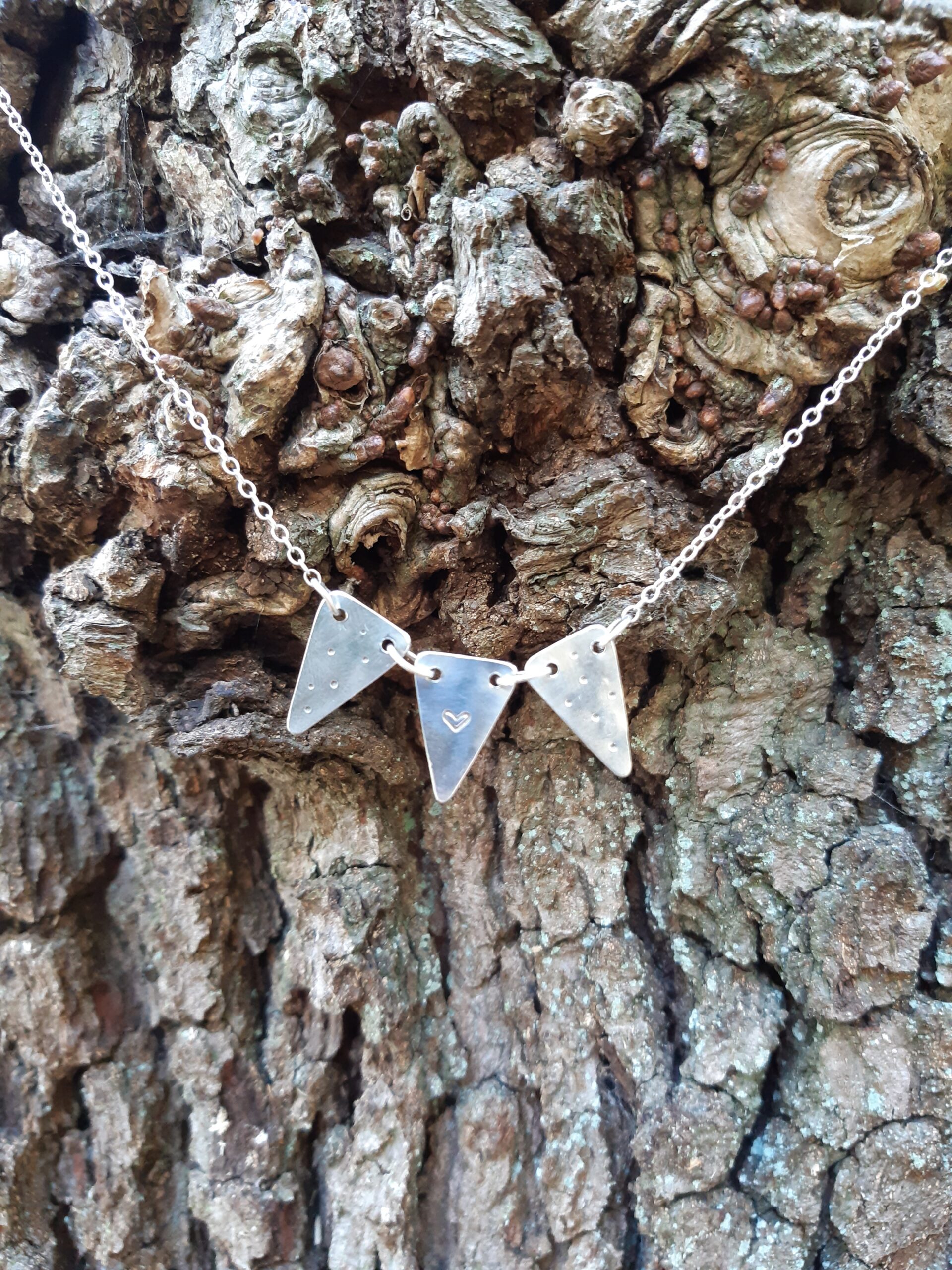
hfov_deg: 53.1
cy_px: 635
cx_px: 476
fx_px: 953
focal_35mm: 26
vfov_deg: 67.3
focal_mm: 3.92
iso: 250
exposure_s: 1/50
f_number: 1.7
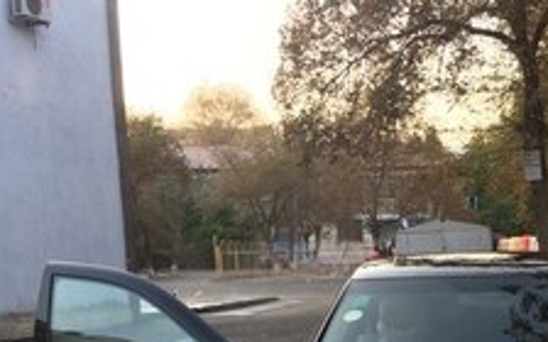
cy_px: 435
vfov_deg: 18.0
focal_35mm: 68
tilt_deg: -13.0
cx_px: 443
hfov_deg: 29.5
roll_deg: +2.6
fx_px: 1016
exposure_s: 1/100
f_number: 2.2
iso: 40
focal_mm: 4.15
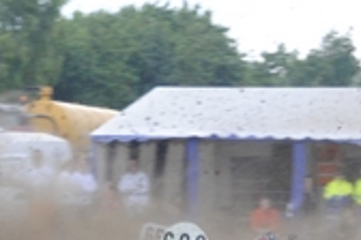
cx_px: 71
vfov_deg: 3.3
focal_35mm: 412
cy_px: 332
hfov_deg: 5.0
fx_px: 4131
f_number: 5.3
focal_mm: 72
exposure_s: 1/400
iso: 800
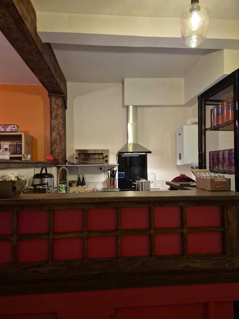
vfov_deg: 73.9
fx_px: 212
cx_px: 120
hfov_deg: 58.9
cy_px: 160
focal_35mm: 23
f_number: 1.8
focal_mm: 5.4
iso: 1250
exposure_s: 1/100
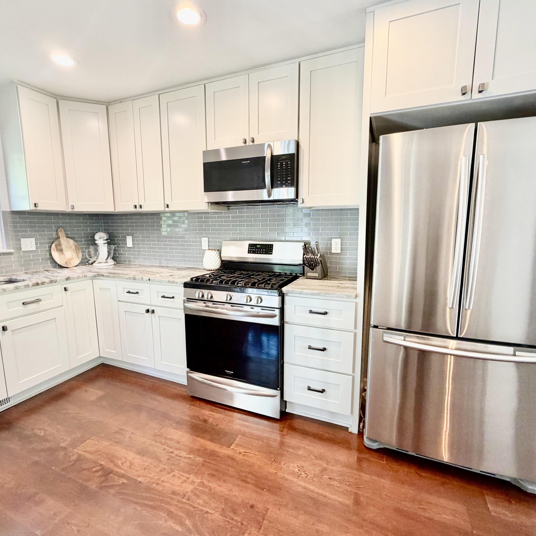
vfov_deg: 84.0
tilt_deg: -7.8
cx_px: 260
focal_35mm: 17
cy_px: 266
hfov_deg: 83.9
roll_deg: +0.5
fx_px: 298
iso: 160
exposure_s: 1/60
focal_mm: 2.22
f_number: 2.2
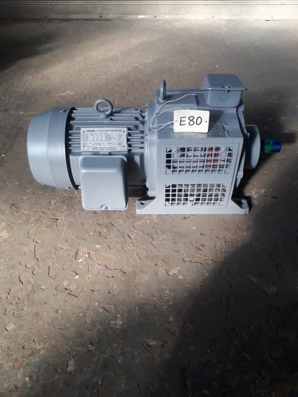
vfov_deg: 65.3
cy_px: 198
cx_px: 149
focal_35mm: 27
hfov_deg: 51.4
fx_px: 310
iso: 40
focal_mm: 3.6
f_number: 1.9
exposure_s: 1/114
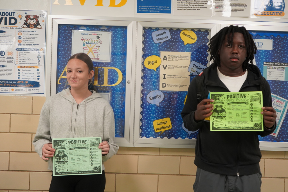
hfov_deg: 48.5
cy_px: 96
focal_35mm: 40
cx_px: 144
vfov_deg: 33.4
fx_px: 320
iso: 2000
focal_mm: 40
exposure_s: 1/160
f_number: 4
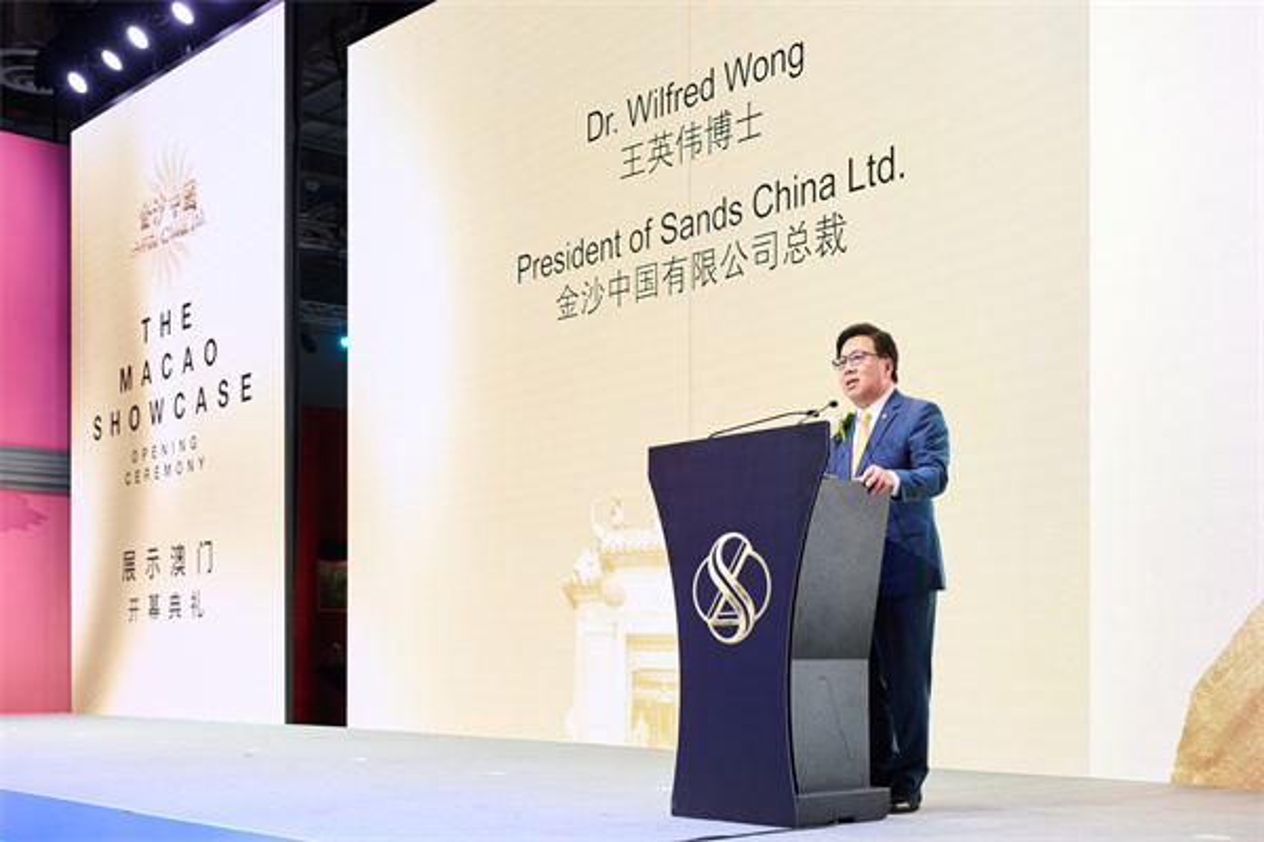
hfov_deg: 42.7
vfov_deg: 29.2
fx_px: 1615
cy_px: 421
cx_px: 632
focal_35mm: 46
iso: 1000
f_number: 4
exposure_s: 1/125
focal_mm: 46
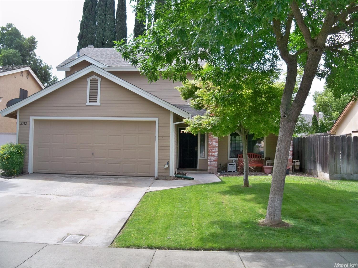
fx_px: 362
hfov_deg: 52.6
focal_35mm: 35
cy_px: 134
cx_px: 179
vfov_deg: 40.7
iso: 64
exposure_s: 1/250
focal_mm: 6.2
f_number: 3.5
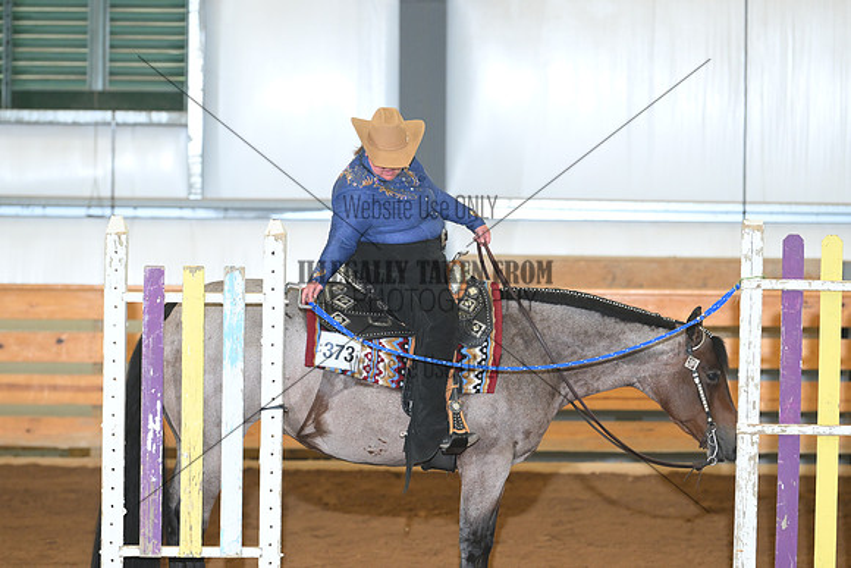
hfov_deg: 8.1
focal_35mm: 255
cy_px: 284
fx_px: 6029
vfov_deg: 5.4
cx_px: 426
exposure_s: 1/206
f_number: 3.2
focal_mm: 170
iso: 800
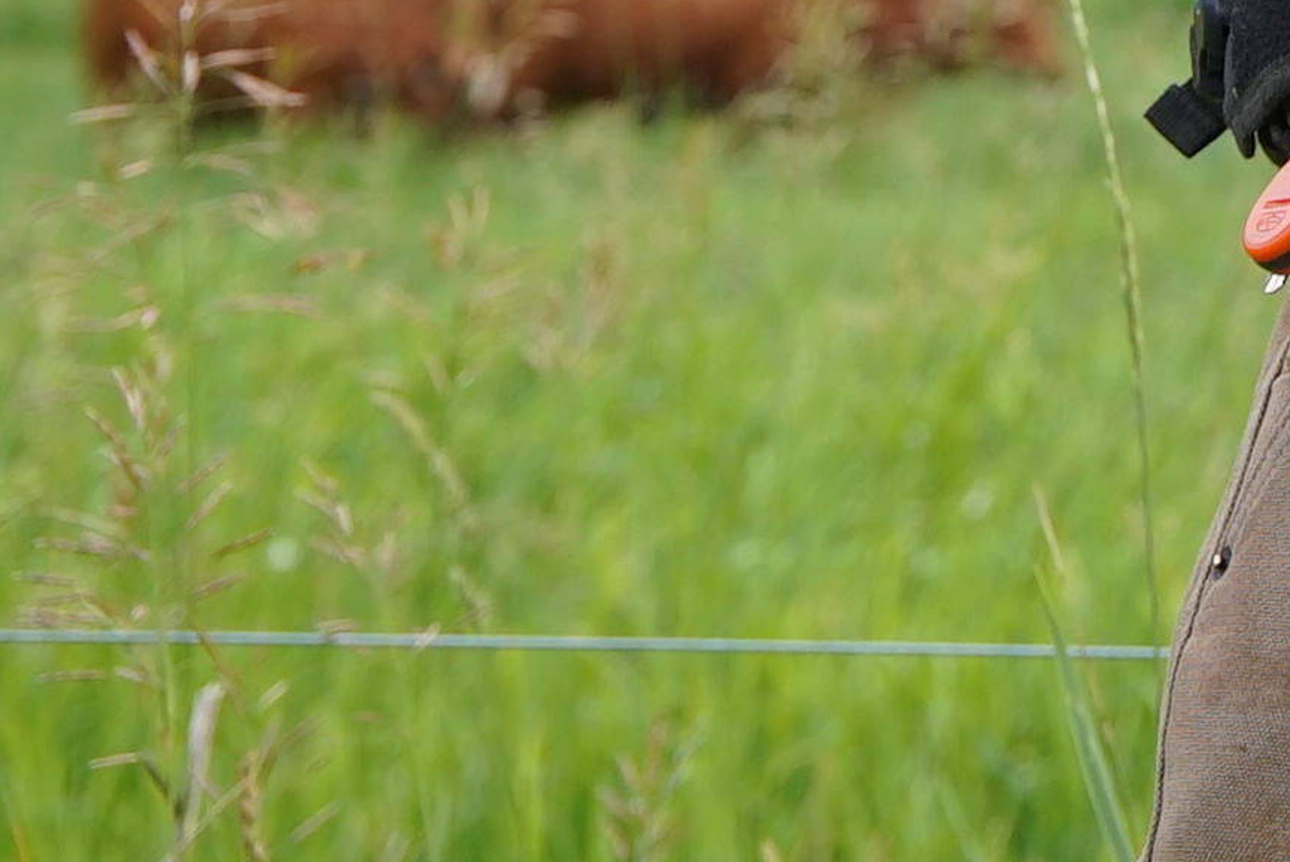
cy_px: -951
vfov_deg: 6.6
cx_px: 2608
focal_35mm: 201
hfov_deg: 9.5
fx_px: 7225
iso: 400
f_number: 4
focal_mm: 41.1
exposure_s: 1/160
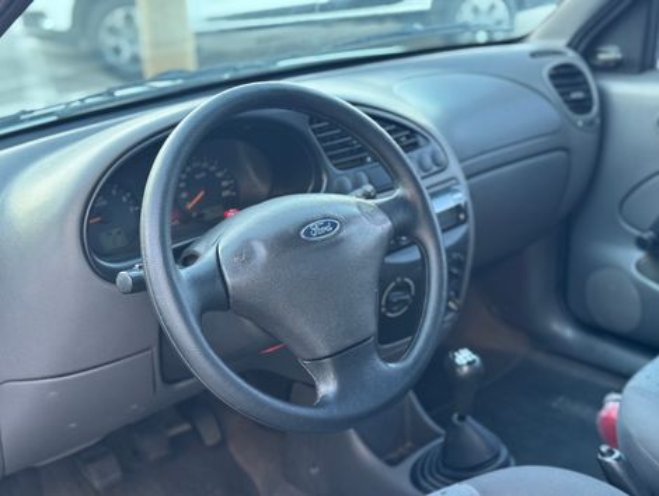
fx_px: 915
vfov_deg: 30.3
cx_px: 330
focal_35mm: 48
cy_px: 248
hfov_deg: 39.6
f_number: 1.78
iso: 250
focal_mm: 6.76
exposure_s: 1/60
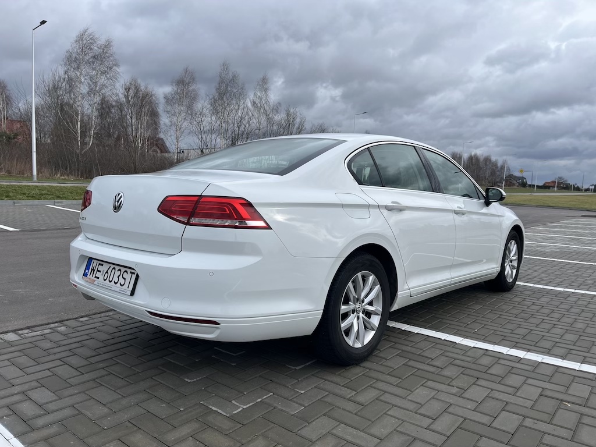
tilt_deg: -5.3
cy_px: 224
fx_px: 448
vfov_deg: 53.1
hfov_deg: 67.3
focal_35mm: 26
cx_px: 298
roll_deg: -2.0
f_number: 1.6
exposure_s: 1/2101
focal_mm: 5.1
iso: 50
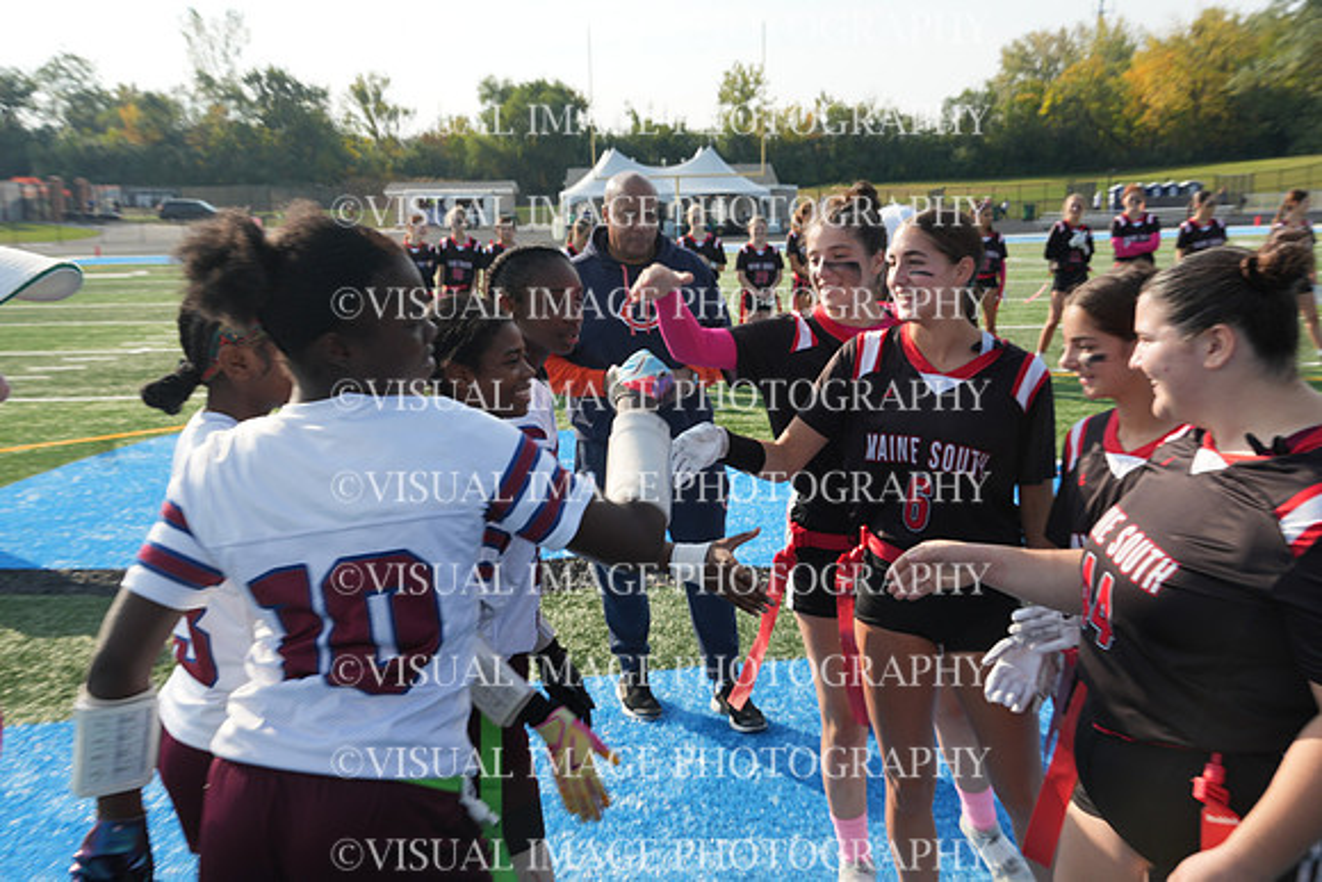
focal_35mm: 36
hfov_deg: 53.1
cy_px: 441
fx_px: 1322
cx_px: 661
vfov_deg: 36.9
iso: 125
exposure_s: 1/160
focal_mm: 24
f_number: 9
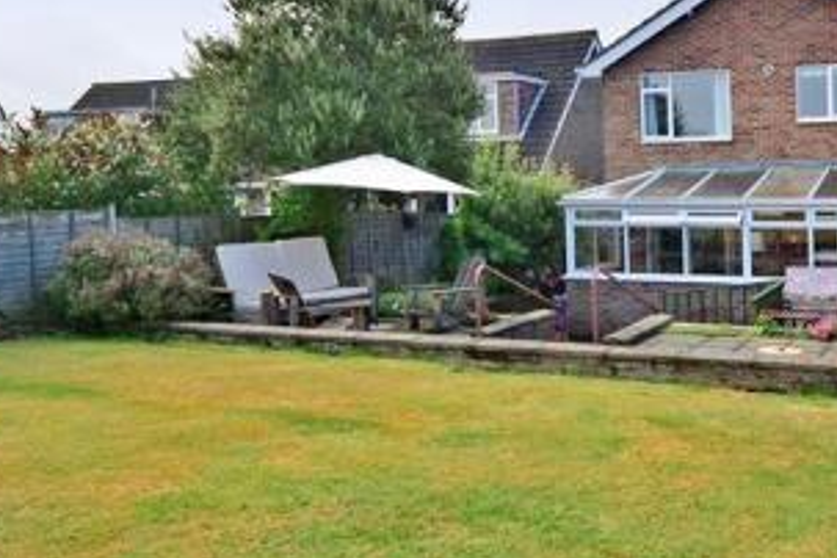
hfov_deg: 48.2
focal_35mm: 39
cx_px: 599
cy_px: 228
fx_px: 907
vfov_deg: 34.1
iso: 200
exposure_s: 1/160
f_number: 6.3
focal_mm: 12
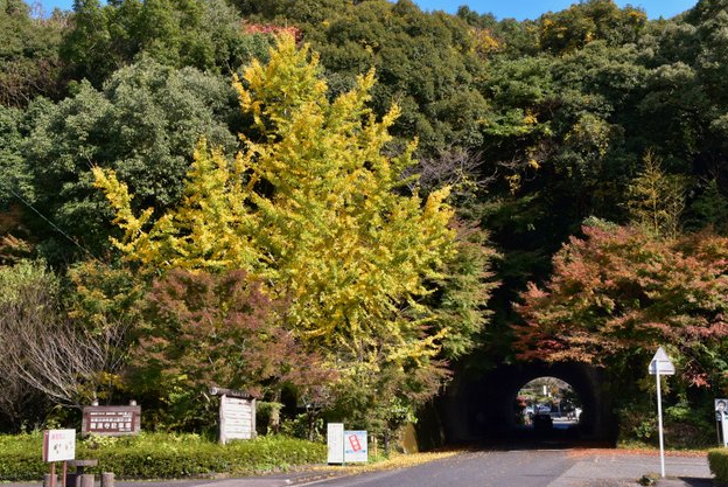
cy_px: 241
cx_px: 366
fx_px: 840
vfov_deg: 32.3
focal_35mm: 42
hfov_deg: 46.9
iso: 400
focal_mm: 27
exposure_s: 1/250
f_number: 10
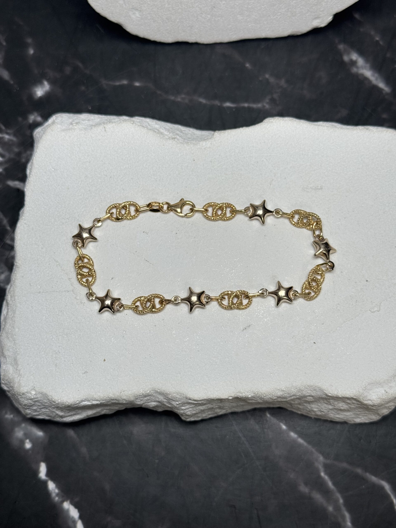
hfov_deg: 30.3
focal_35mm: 48
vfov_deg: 39.7
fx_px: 732
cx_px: 198
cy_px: 264
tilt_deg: -77.4
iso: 64
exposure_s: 1/433
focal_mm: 6.76
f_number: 1.78
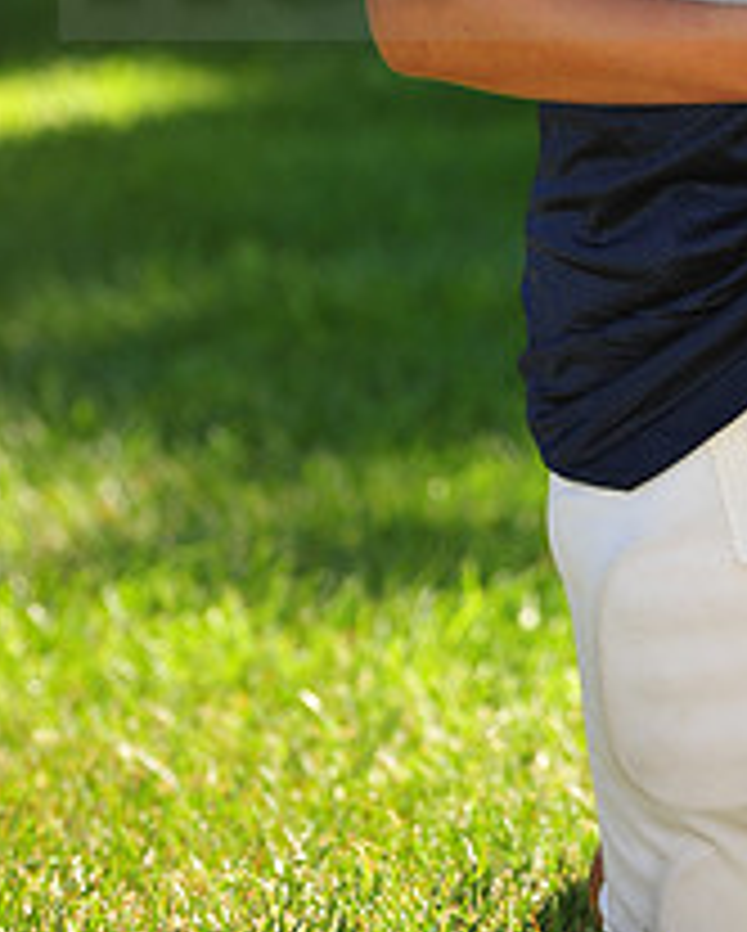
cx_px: 864
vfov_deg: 4.3
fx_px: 12307
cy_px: -104
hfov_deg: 3.5
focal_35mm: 446
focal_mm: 170
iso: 200
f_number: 4.5
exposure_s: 1/400
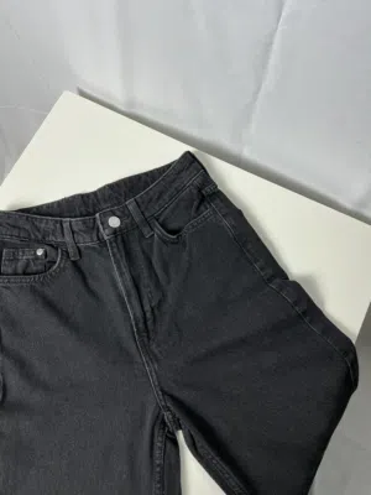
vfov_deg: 63.4
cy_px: 248
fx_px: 400
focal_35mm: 28
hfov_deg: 49.7
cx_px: 186
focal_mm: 3
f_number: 1.8
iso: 40
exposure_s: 1/50
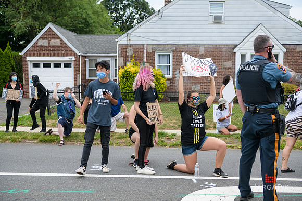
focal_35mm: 48
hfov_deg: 41.1
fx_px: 403
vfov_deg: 28.1
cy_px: 100
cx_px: 151
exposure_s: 1/320
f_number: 3.2
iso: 200
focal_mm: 48
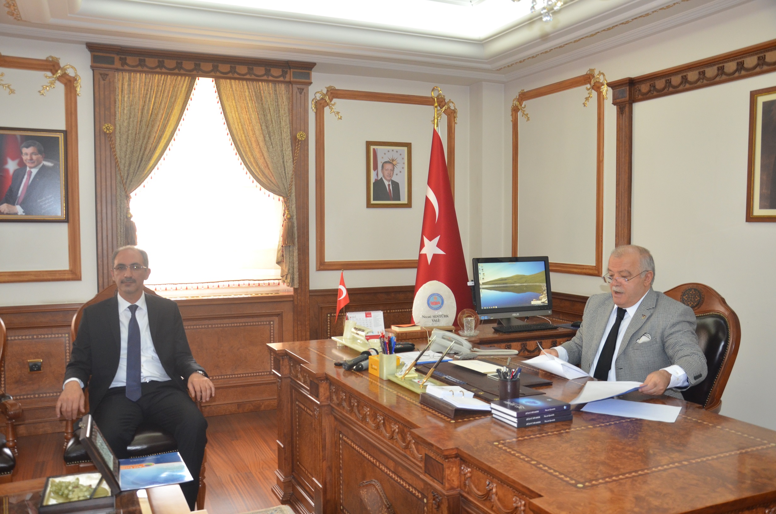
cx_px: 388
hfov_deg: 59.6
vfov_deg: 41.5
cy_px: 257
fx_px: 678
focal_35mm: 32
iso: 800
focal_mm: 21
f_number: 5
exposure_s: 1/60
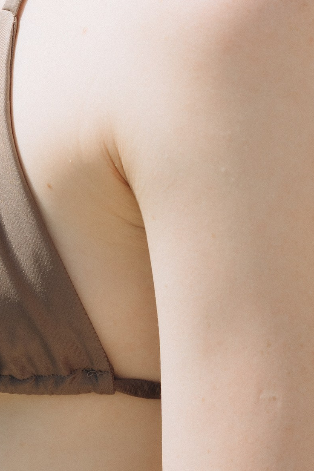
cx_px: 31
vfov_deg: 7.1
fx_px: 3730
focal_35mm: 285
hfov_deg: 4.8
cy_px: -319
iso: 100
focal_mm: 54.7
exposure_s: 1/1000
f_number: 4.5
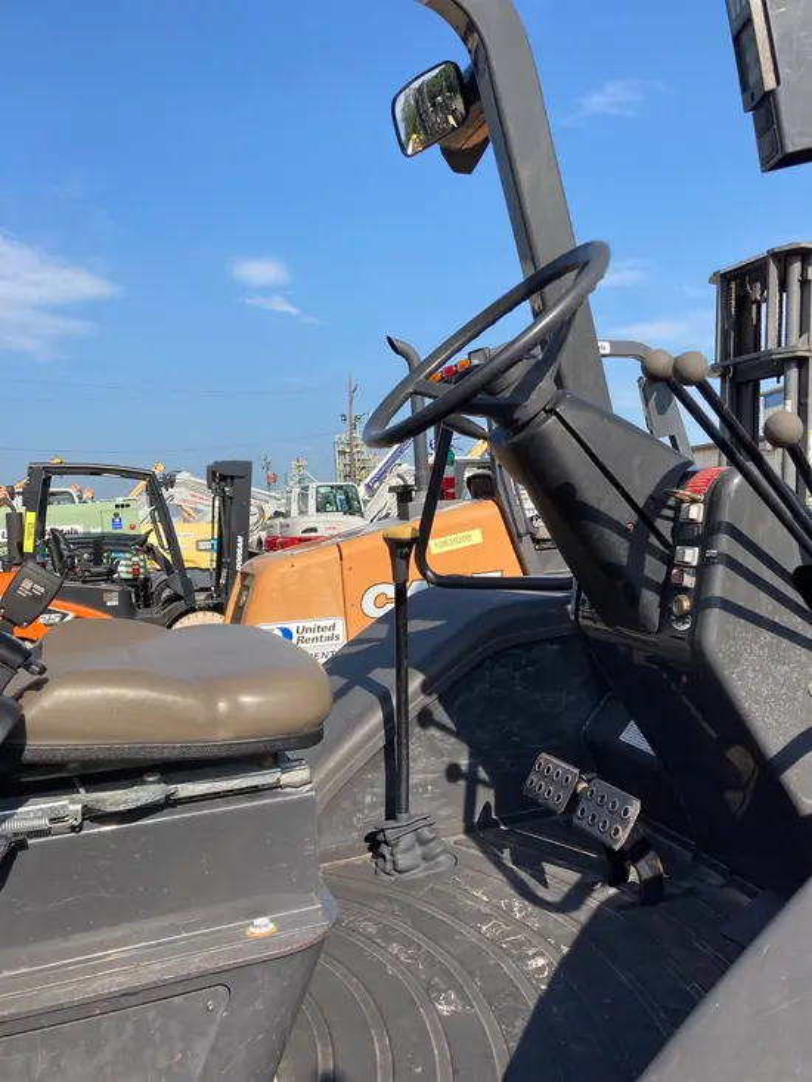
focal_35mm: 28
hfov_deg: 49.8
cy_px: 541
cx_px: 406
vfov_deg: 63.4
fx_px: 875
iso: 20
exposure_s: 1/1621
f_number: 1.8
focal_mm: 3.99
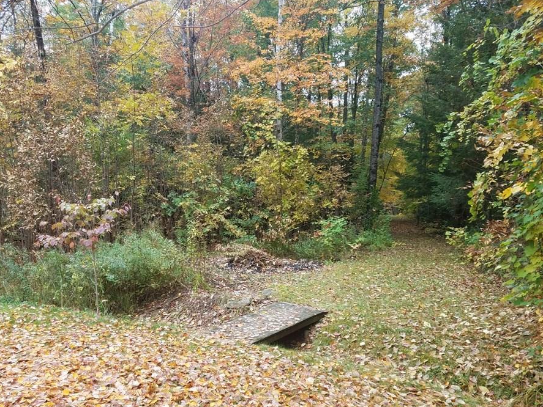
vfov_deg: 46.7
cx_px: 239
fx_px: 471
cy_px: 229
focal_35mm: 30
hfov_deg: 59.8
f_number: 1.7
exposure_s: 1/120
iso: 40
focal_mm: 4.2
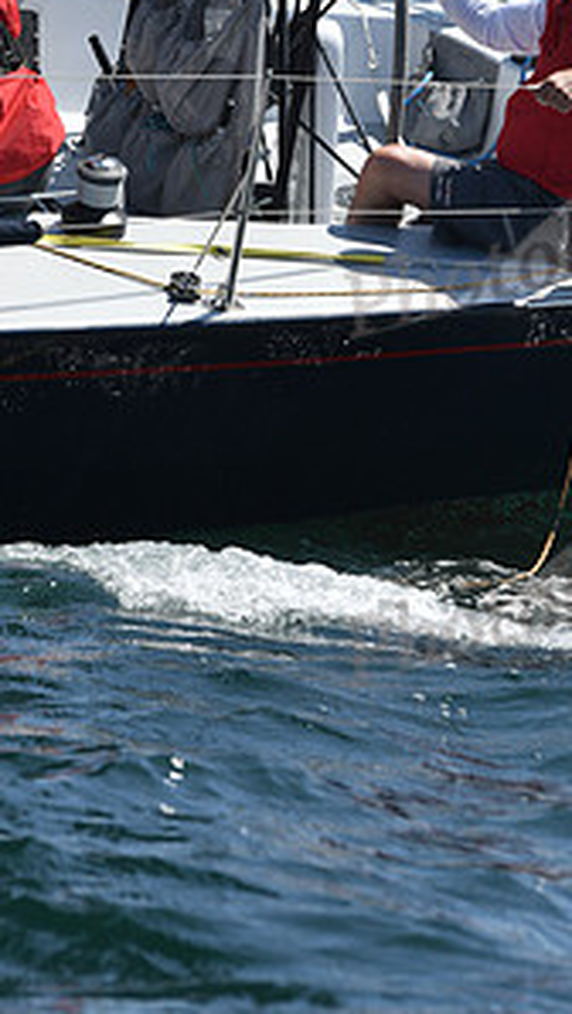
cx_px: 169
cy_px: 122
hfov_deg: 3.7
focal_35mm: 326
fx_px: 8775
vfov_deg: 6.6
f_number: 6.3
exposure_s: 1/1600
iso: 250
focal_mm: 160
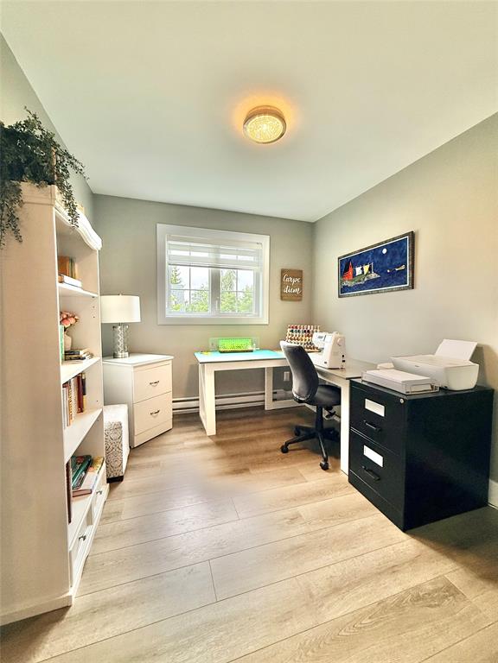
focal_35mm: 14
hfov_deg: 85.7
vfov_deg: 102.1
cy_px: 332
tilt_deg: -2.2
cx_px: 249
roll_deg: -0.8
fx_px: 269
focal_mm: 2.22
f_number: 2.2
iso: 160
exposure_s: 1/120
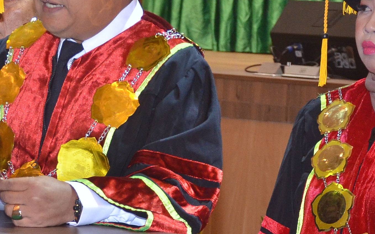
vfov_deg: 6.1
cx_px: 77
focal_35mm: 216
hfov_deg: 9.7
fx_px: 2207
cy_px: 100
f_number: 5
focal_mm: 52
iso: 1250
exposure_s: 1/125
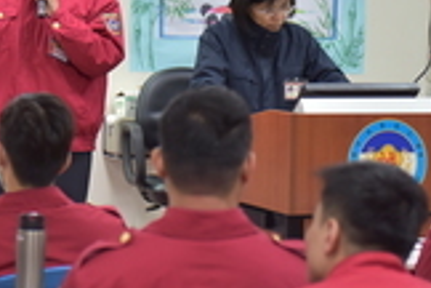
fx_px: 2071
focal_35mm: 173
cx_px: -8
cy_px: 23
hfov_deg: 11.7
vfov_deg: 7.9
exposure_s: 1/160
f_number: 2.8
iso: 640
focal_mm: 70
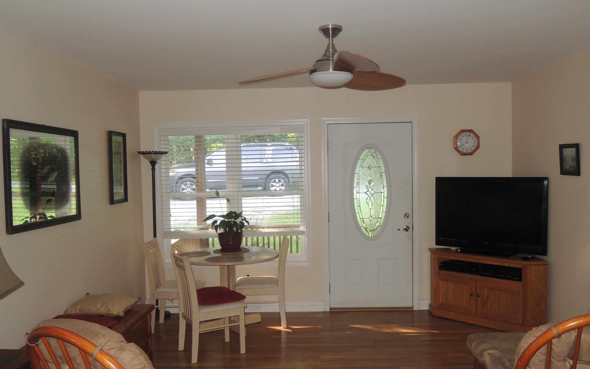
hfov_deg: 58.1
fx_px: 531
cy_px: 199
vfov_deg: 38.3
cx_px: 295
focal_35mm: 33
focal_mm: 5.5
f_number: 3
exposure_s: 1/30
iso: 320
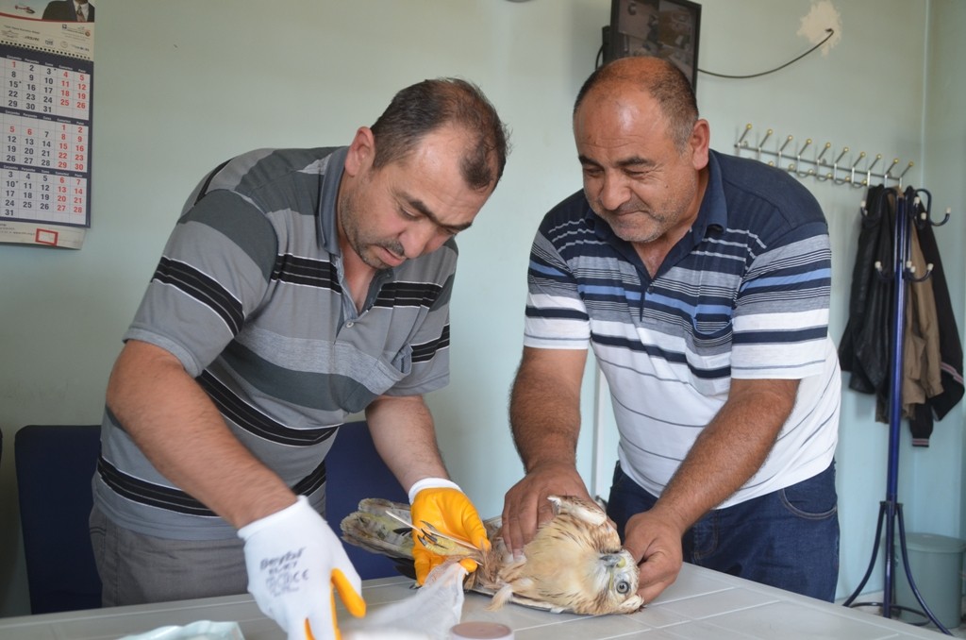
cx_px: 483
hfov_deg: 57.3
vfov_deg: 39.8
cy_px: 320
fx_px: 884
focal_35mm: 33
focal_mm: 22
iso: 400
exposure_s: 1/60
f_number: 4
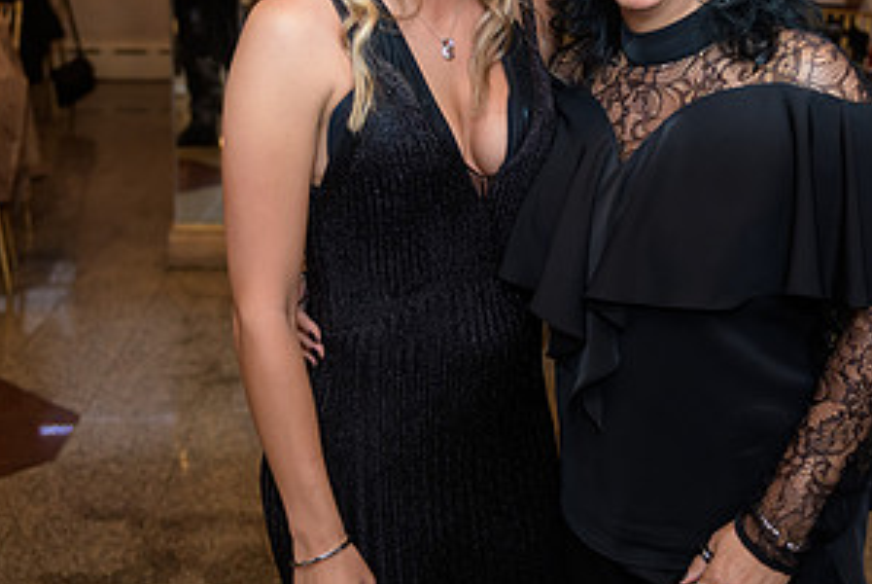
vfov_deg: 21.7
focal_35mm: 62
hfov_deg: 32.1
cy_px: 112
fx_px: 1503
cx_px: 572
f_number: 3.2
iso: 1000
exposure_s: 1/125
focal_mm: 32
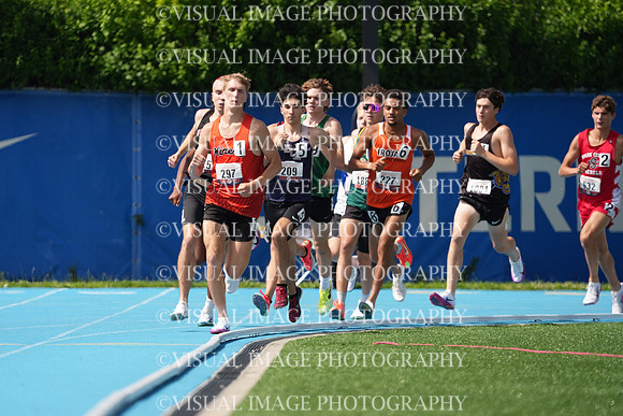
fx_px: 7374
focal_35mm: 426
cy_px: 208
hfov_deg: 4.8
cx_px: 312
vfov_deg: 3.2
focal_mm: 426
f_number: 6.3
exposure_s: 1/2000
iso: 500
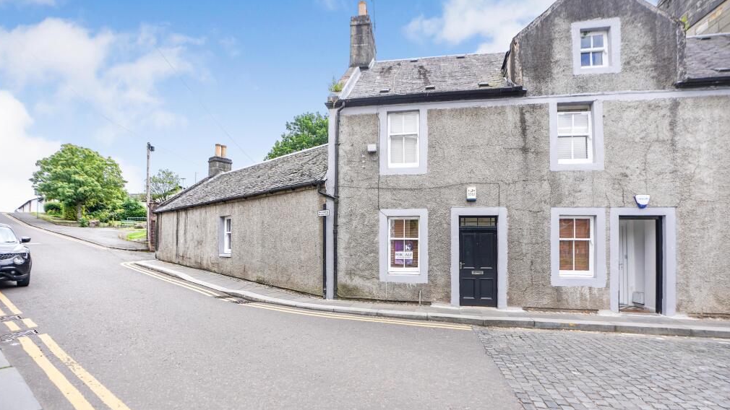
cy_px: 234
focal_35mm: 17
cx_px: 361
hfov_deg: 95.9
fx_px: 329
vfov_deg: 63.6
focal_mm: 16
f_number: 6.3
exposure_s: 1/160
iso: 100
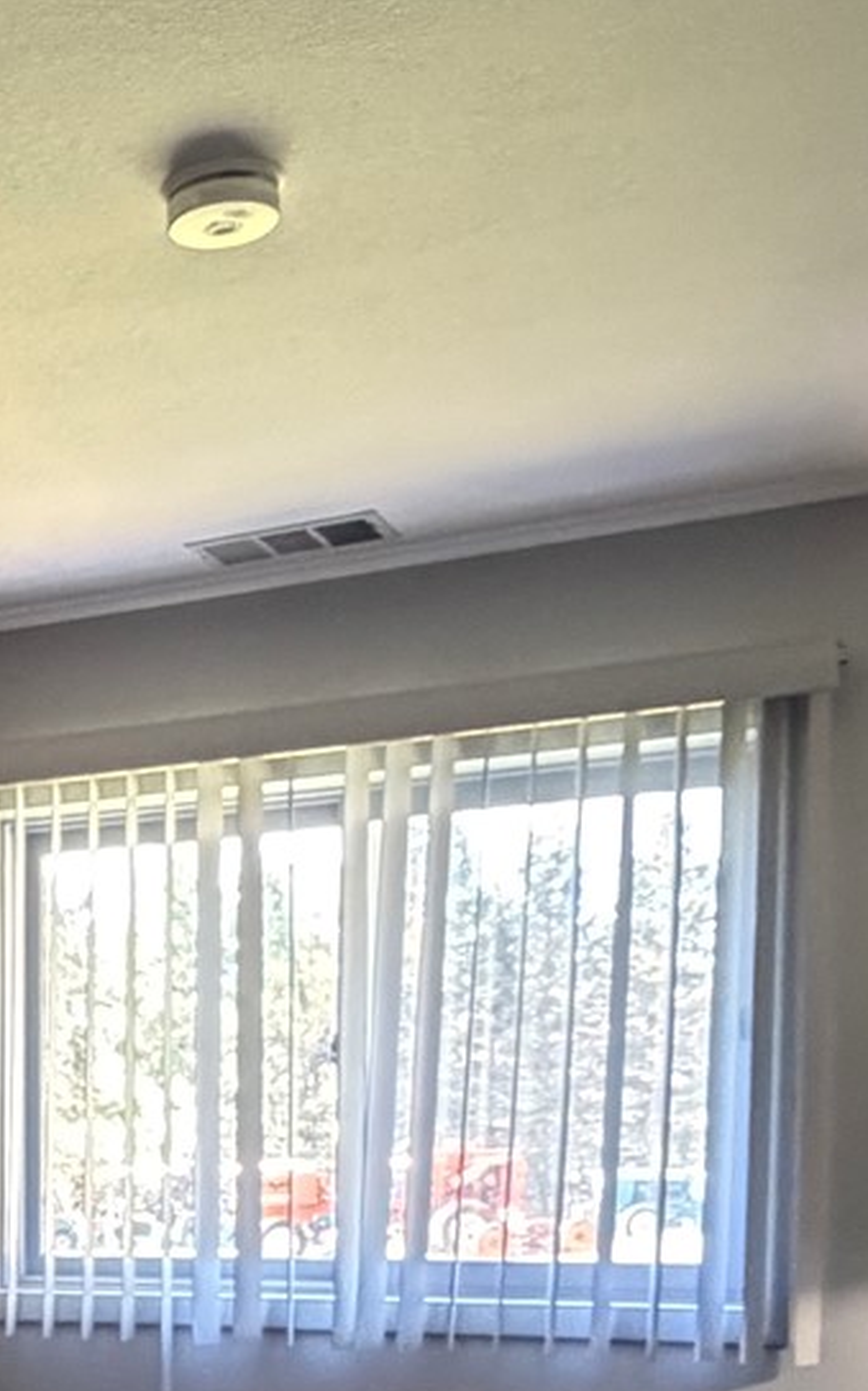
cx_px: -310
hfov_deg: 20.7
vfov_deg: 34.4
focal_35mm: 56
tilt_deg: -1.5
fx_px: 2121
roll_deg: +0.7
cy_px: 1240
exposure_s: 1/60
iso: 640
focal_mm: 2.22
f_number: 2.2
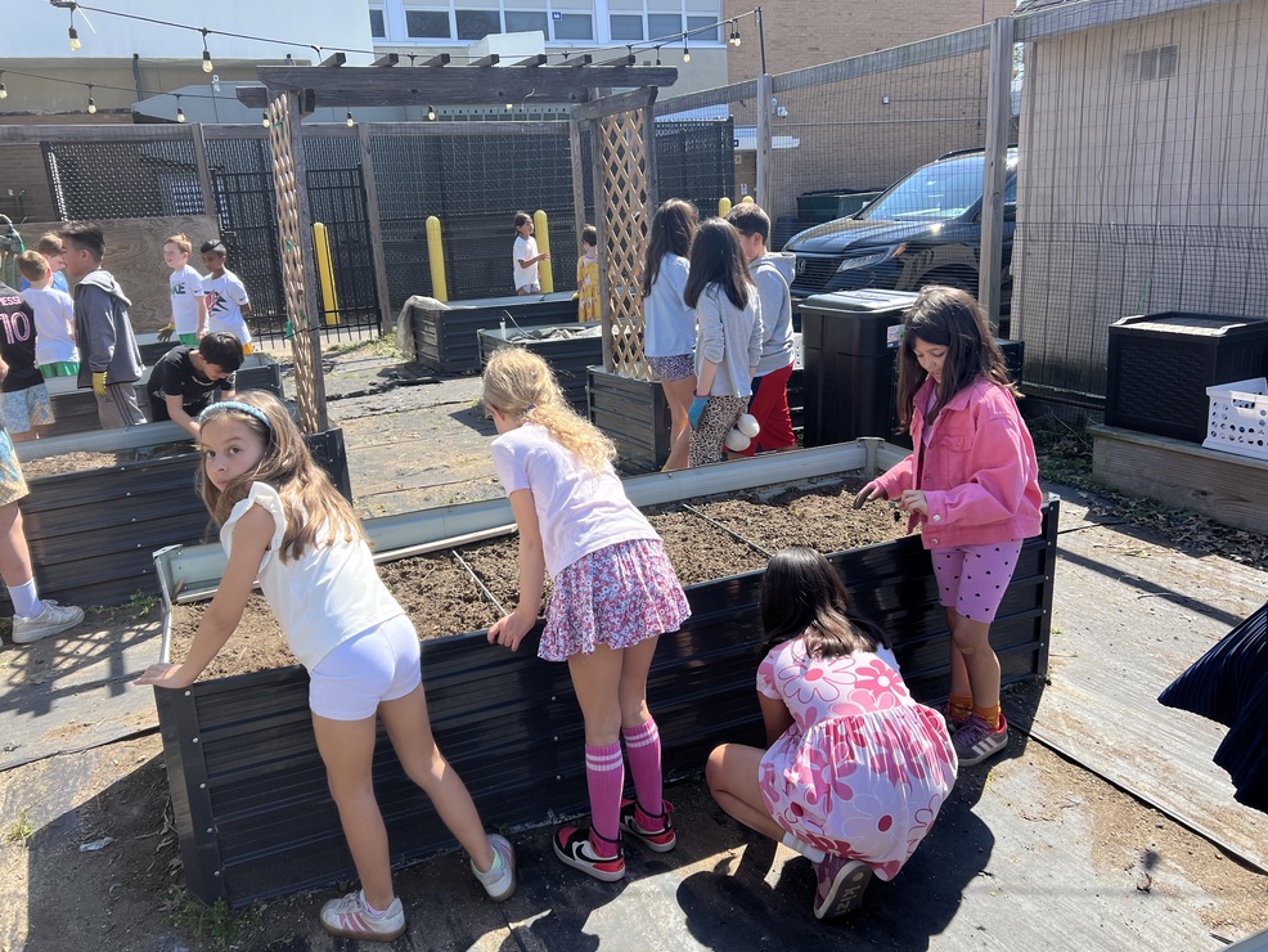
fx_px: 989
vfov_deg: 51.4
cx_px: 635
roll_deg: +1.2
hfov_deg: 65.3
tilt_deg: -14.3
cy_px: 471
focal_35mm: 27
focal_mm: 5.7
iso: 50
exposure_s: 1/1468
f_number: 1.5
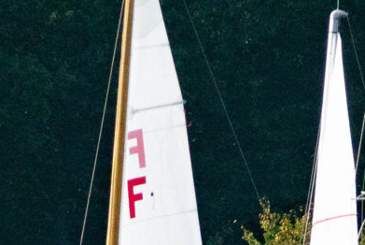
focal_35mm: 1664
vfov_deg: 0.8
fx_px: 16896
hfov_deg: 1.2
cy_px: 424
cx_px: 87
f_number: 5.6
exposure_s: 1/4000
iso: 400
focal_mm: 160
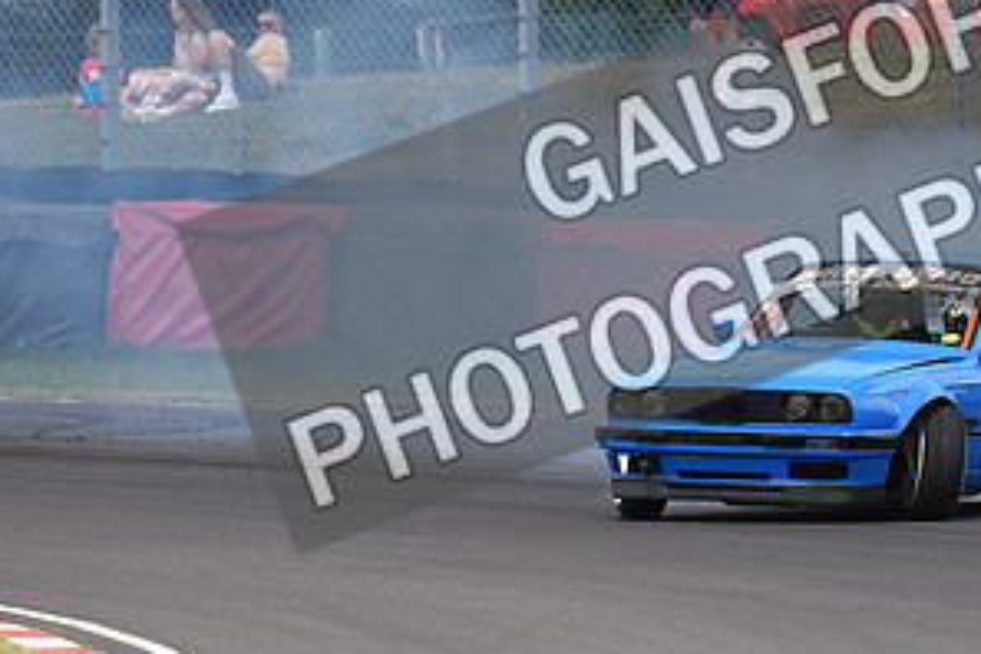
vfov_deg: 1.8
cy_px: 167
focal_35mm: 781
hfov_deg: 2.6
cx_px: 839
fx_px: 21281
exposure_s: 1/1000
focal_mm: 400
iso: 2200
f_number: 8
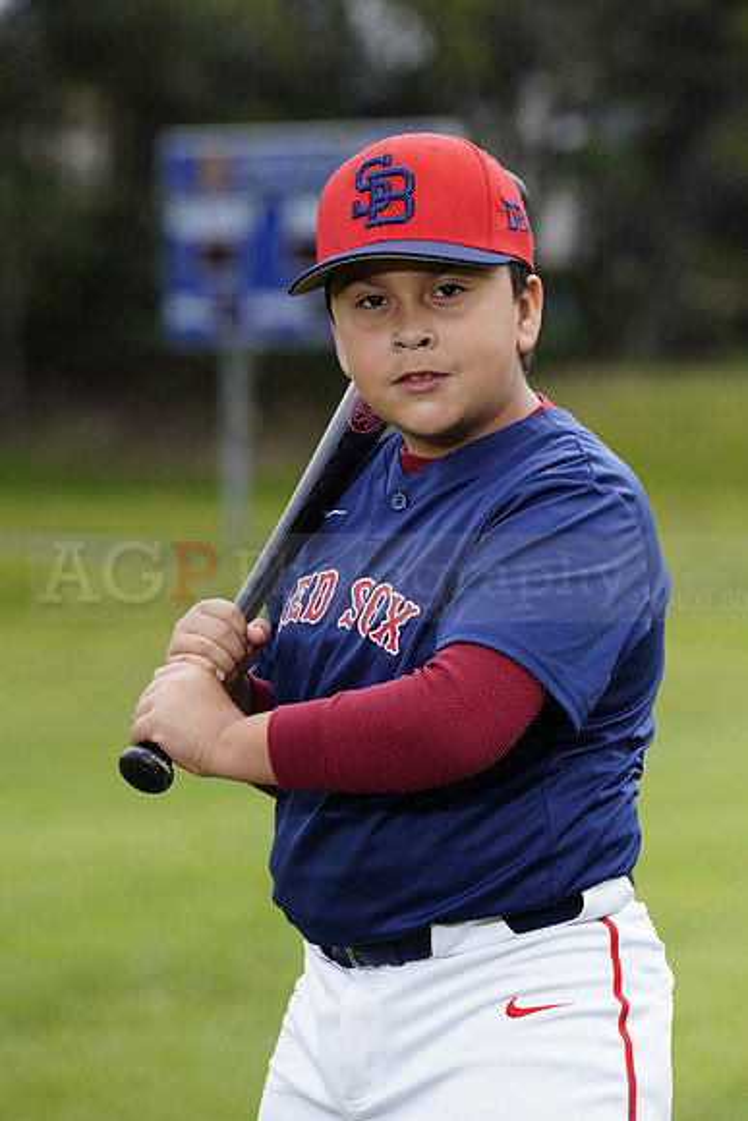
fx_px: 6229
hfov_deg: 6.9
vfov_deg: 10.3
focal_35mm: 200
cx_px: 374
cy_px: 560
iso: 100
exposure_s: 1/250
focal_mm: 200
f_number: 6.3
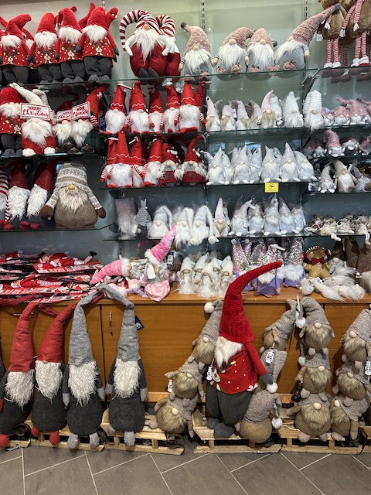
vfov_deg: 71.6
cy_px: 248
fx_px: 343
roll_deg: +0.5
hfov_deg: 56.8
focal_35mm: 24
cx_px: 186
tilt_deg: -8.7
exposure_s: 1/121
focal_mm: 6.86
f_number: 1.78
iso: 160
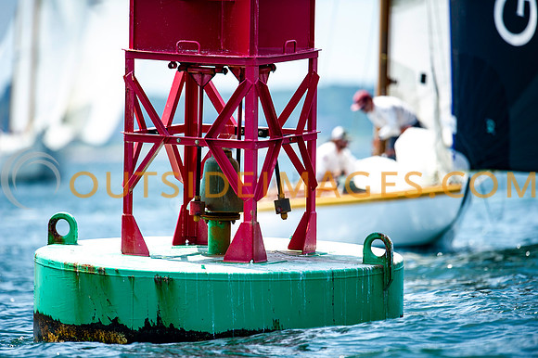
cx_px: 269
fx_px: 8961
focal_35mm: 600
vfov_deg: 2.3
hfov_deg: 3.4
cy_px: 179
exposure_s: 1/1600
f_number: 5
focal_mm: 600
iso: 400
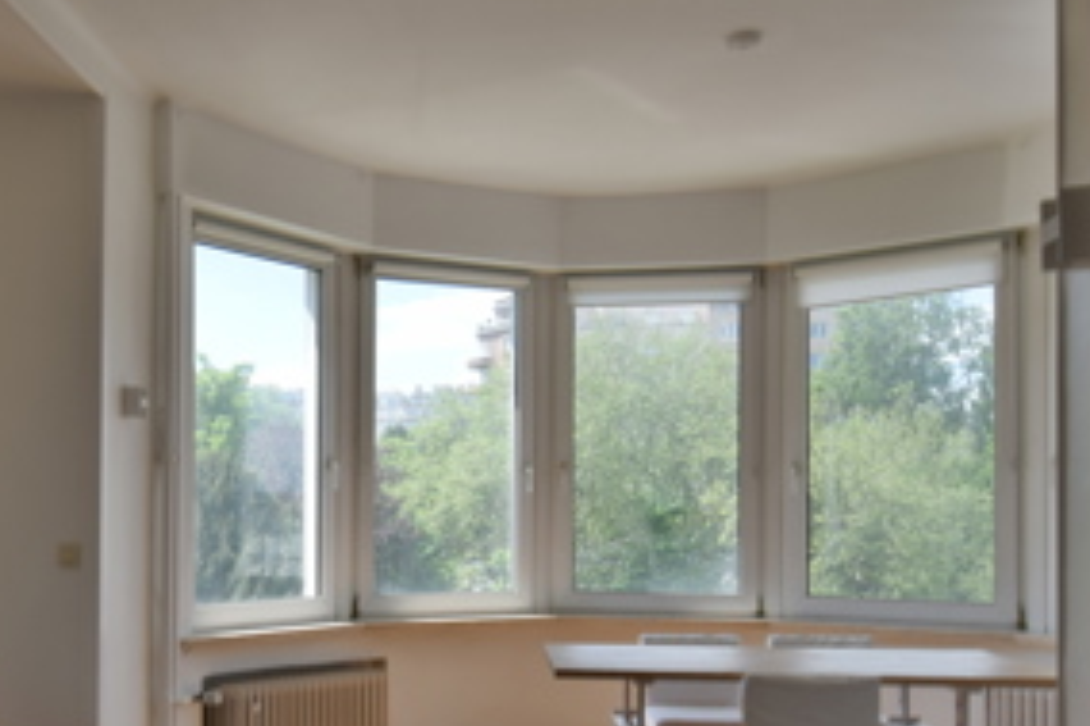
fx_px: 1150
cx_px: 288
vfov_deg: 34.4
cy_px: 522
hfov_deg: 49.0
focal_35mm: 38
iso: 100
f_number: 4.5
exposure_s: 1/100
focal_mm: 10
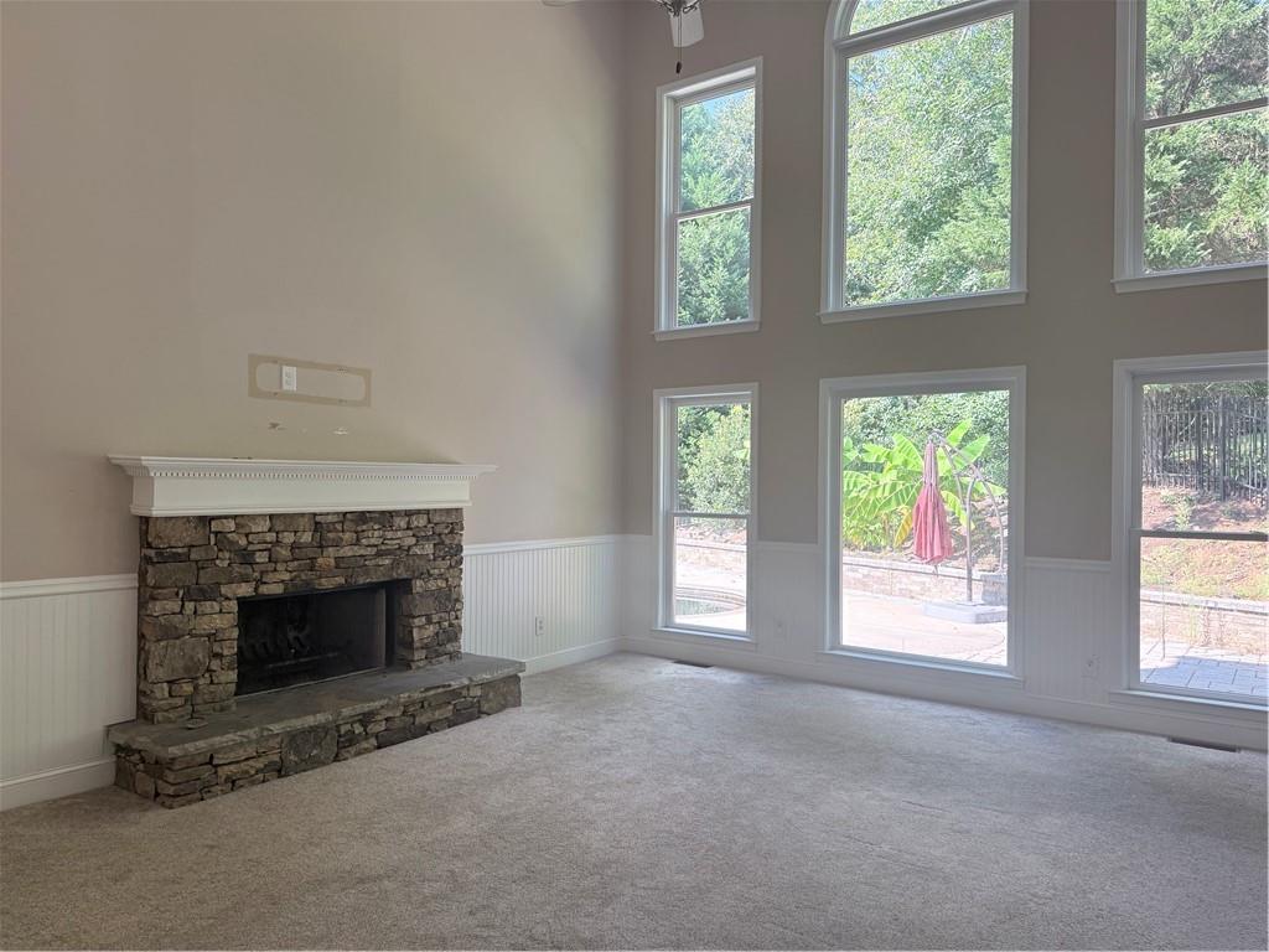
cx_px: 634
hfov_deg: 71.6
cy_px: 476
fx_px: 880
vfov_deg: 56.8
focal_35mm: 24
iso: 100
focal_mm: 6.76
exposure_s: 1/241
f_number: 1.78
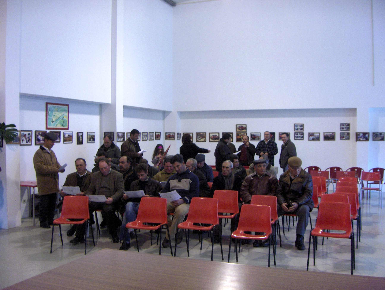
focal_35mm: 39
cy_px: 145
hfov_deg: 47.8
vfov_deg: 36.9
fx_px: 434
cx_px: 192
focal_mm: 8
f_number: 2.8
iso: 200
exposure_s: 1/35
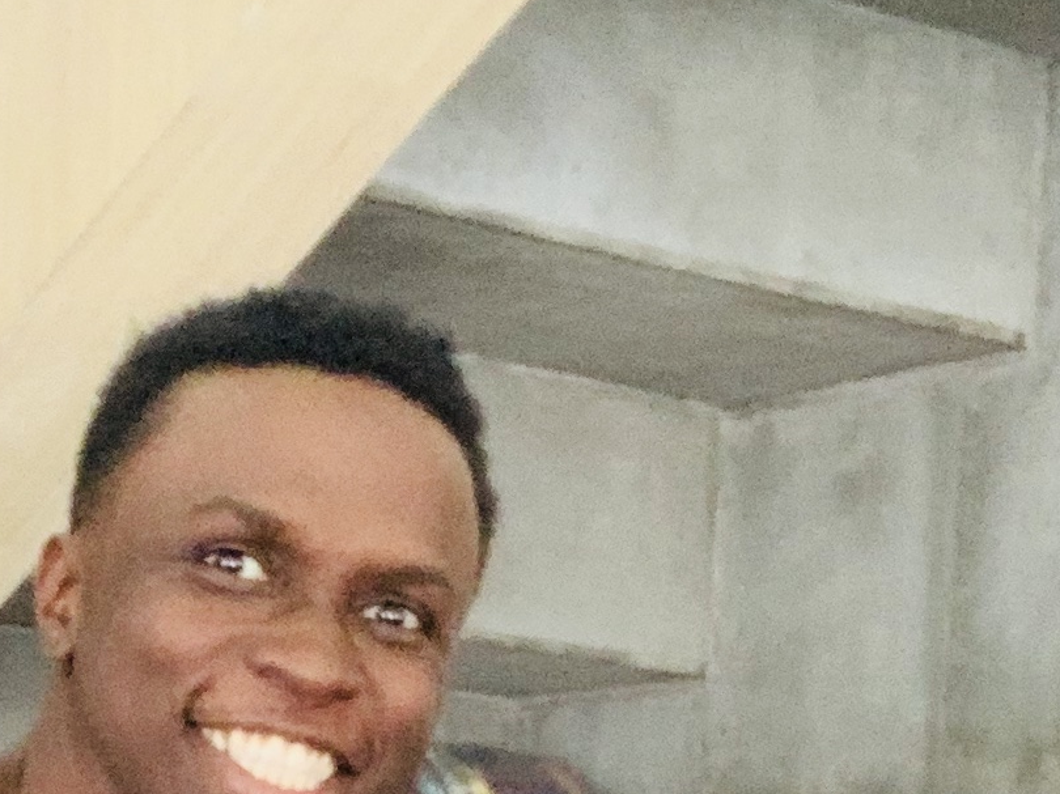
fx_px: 3735
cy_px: 1252
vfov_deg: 11.5
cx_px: 97
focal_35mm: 122
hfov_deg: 15.9
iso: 320
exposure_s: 1/40
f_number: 2.2
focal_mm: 2.87
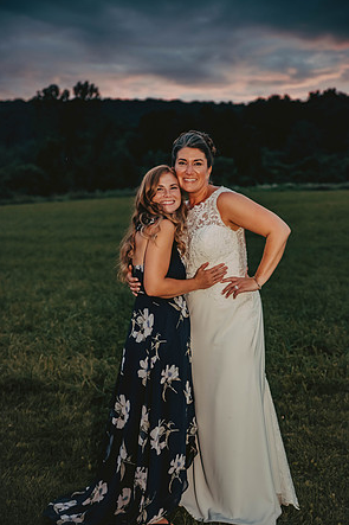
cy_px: 262
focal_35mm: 61
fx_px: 888
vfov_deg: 32.9
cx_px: 174
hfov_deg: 22.2
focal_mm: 60
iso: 1600
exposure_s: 1/125
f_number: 2.8
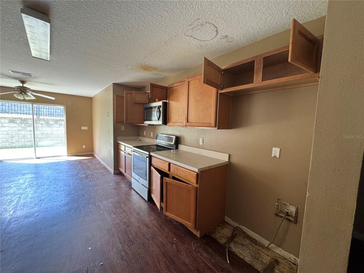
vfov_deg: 85.7
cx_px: 182
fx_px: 147
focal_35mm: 14
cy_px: 136
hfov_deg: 102.1
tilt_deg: -5.3
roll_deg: -2.0
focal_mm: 2.22
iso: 320
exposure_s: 1/76
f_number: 2.2
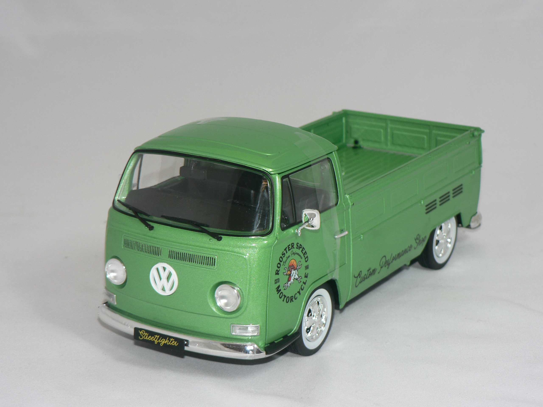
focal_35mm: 77
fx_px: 1208
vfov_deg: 19.1
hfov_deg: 25.3
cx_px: 272
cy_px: 204
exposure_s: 1/60
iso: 80
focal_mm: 12.9
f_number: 3.2
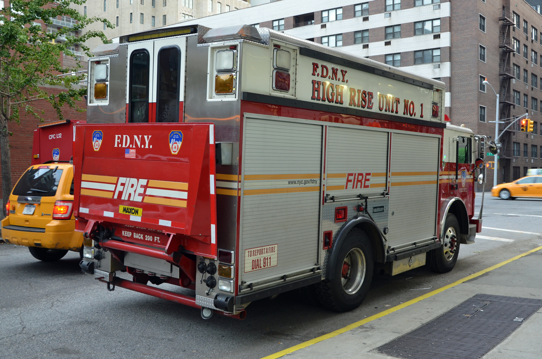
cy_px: 180
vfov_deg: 39.8
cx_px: 271
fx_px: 496
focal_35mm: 33
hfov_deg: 57.3
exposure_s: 1/60
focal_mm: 22
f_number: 4
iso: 450
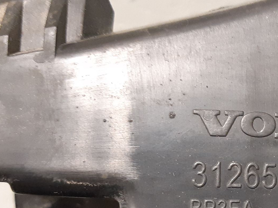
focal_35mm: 51
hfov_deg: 35.5
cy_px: 182
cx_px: 246
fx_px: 410
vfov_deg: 27.6
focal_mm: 3.93
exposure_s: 1/25
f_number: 1.7
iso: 250
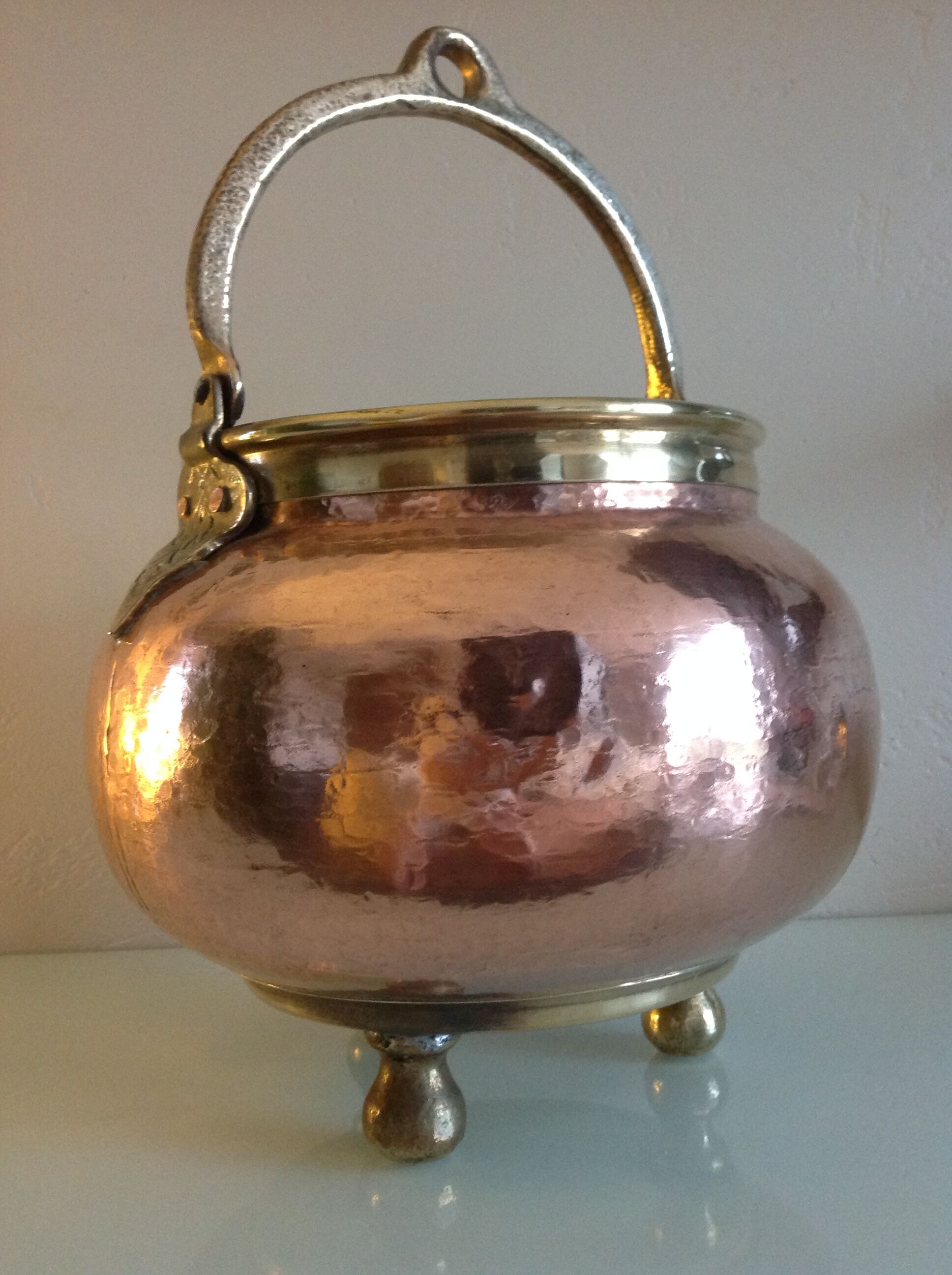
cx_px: 476
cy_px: 638
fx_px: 1287
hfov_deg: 40.6
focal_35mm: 35
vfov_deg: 52.7
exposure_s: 1/15
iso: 250
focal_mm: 4.28
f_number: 2.4
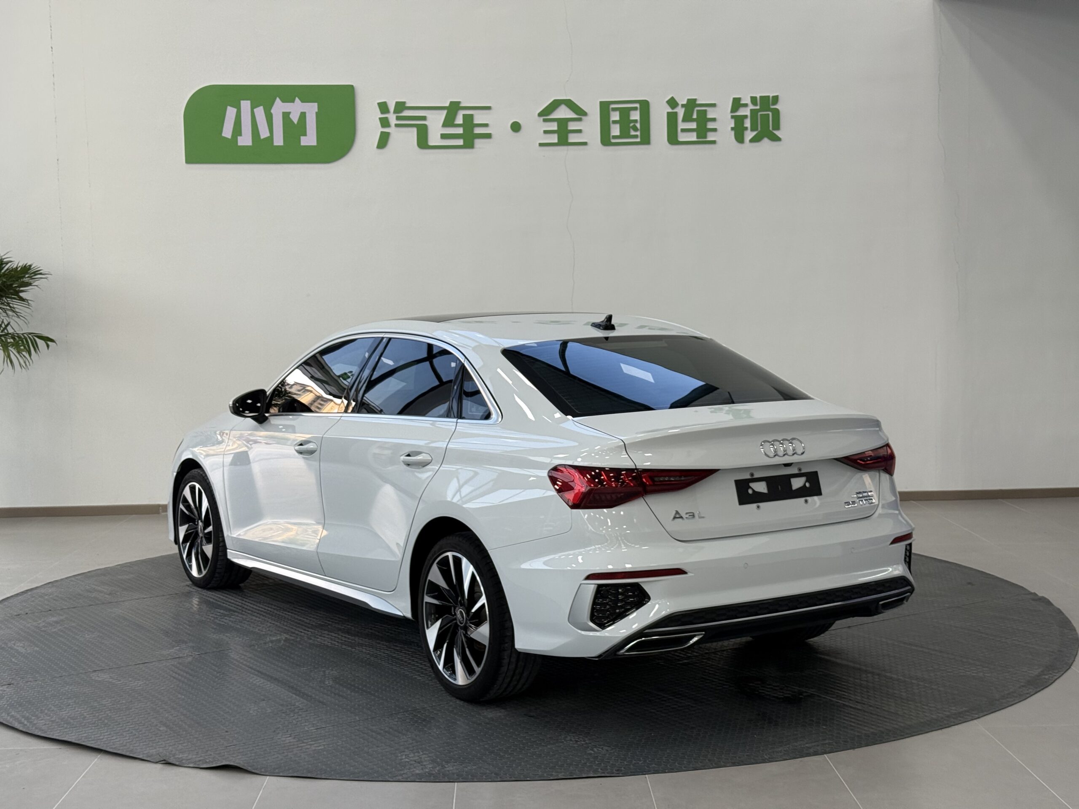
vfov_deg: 30.3
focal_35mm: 48
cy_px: 404
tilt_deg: -5.3
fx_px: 1496
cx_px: 540
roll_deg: +0.3
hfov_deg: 39.7
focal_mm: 6.76
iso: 64
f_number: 1.78
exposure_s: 1/123
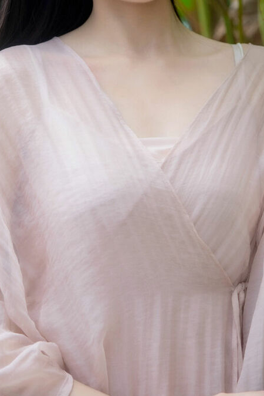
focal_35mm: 112
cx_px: 187
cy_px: -26
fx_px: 1232
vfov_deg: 17.7
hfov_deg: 12.2
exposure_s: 1/400
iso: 100
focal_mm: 48
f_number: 2.8
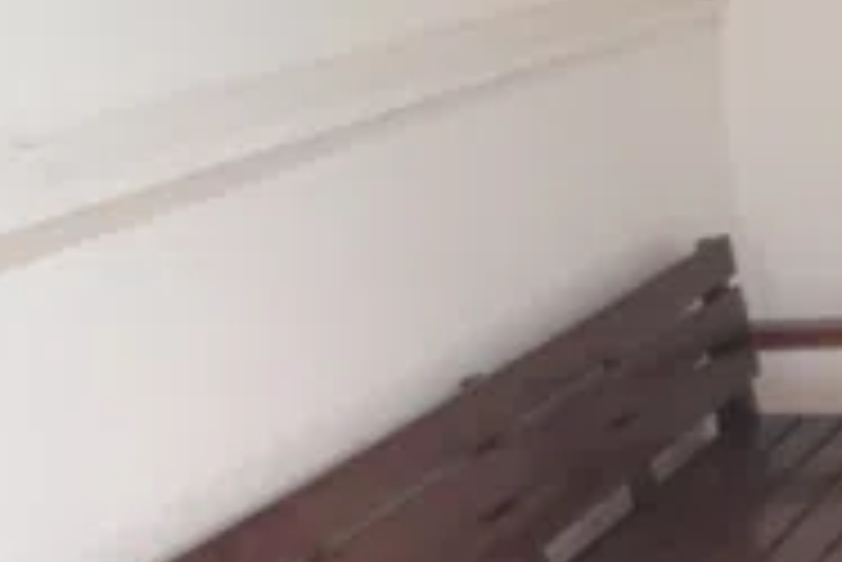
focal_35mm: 60
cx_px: 594
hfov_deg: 32.9
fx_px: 1404
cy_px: 755
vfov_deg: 20.5
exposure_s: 1/17
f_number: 1.9
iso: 320
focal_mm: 3.6
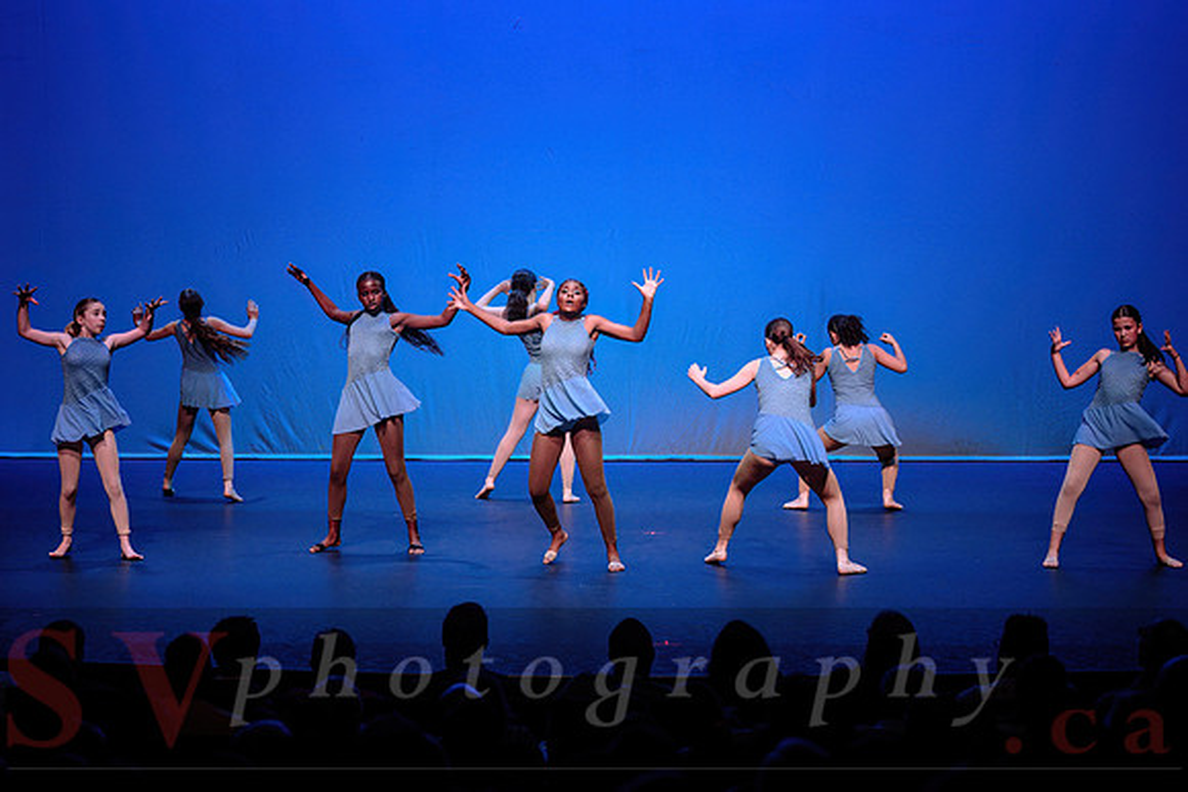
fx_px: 3043
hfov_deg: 22.1
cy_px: 365
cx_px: 532
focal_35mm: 92
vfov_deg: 14.8
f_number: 2.8
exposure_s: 1/500
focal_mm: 82
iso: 1250
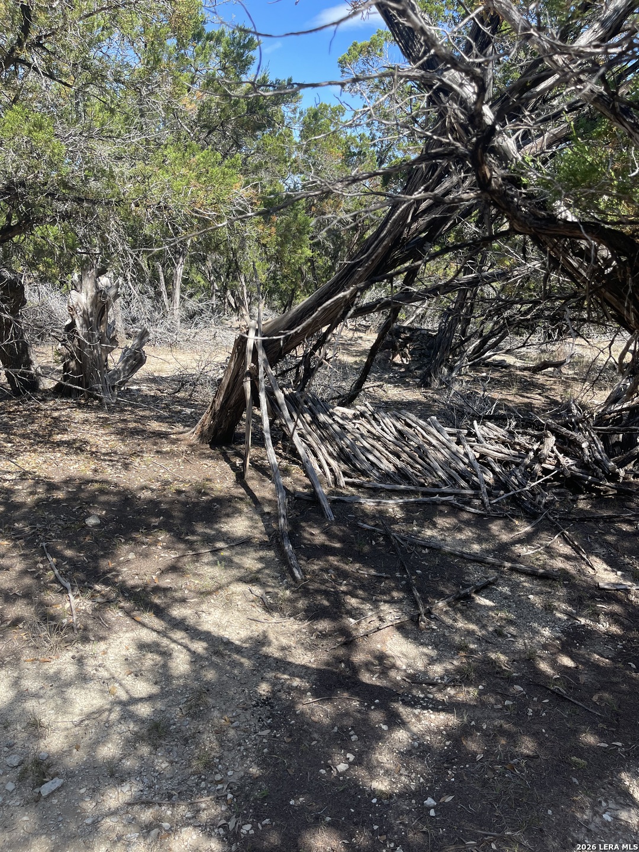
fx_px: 615
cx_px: 320
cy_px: 426
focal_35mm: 25
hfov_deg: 54.9
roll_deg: -6.4
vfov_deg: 69.4
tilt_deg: -17.4
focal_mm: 5.1
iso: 32
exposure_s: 1/978
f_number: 1.6
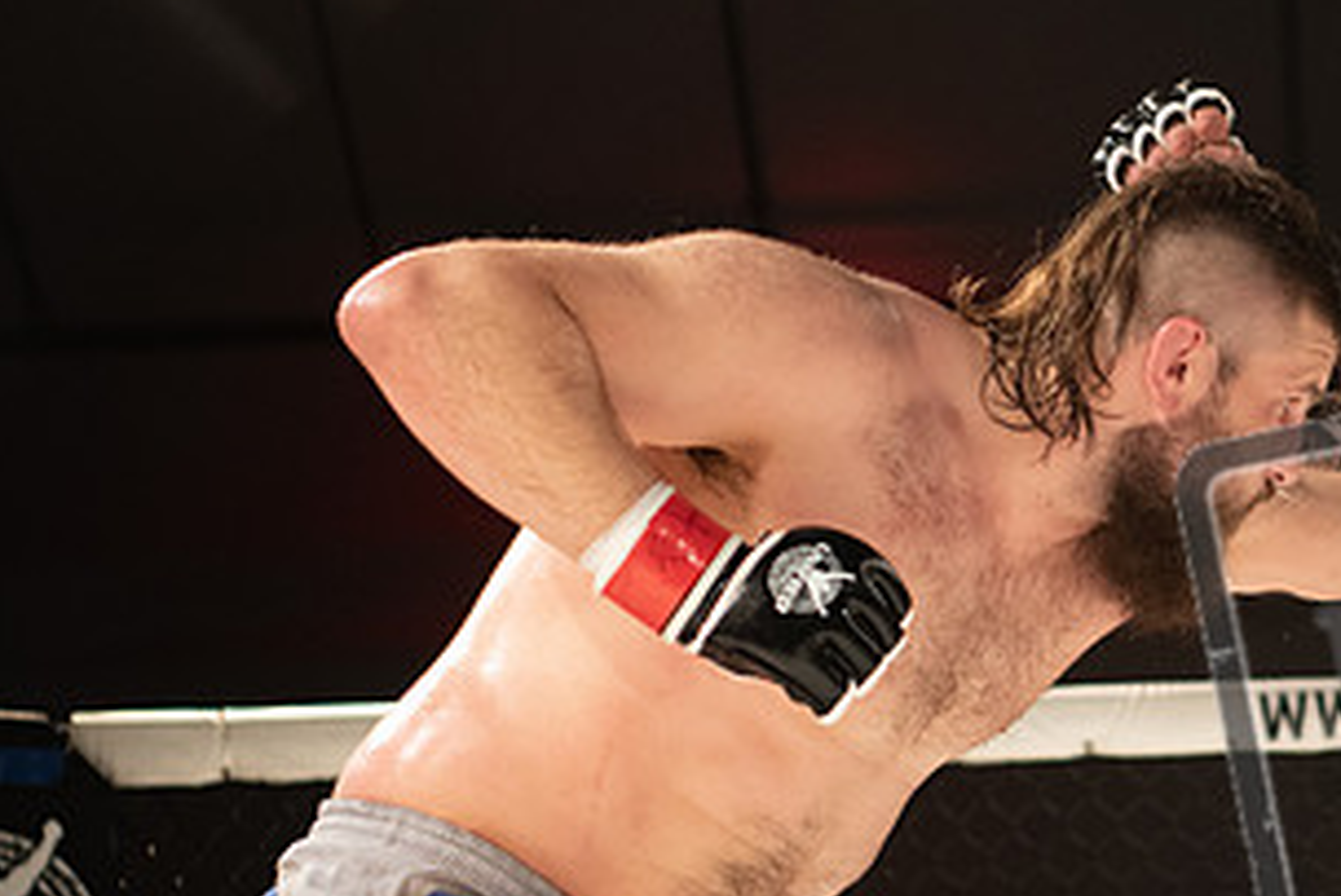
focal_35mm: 151
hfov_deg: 13.4
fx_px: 5627
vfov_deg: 9.1
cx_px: 1279
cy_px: 457
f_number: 2.8
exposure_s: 1/1000
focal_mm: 70
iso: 1400
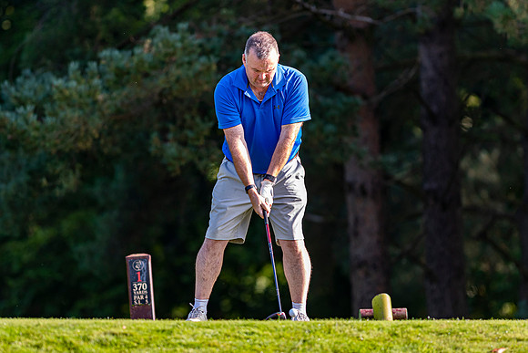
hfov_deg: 4.6
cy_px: 176
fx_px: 6601
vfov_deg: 3.1
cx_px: 264
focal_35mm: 450
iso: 560
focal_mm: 300
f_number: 2.8
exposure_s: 1/1250
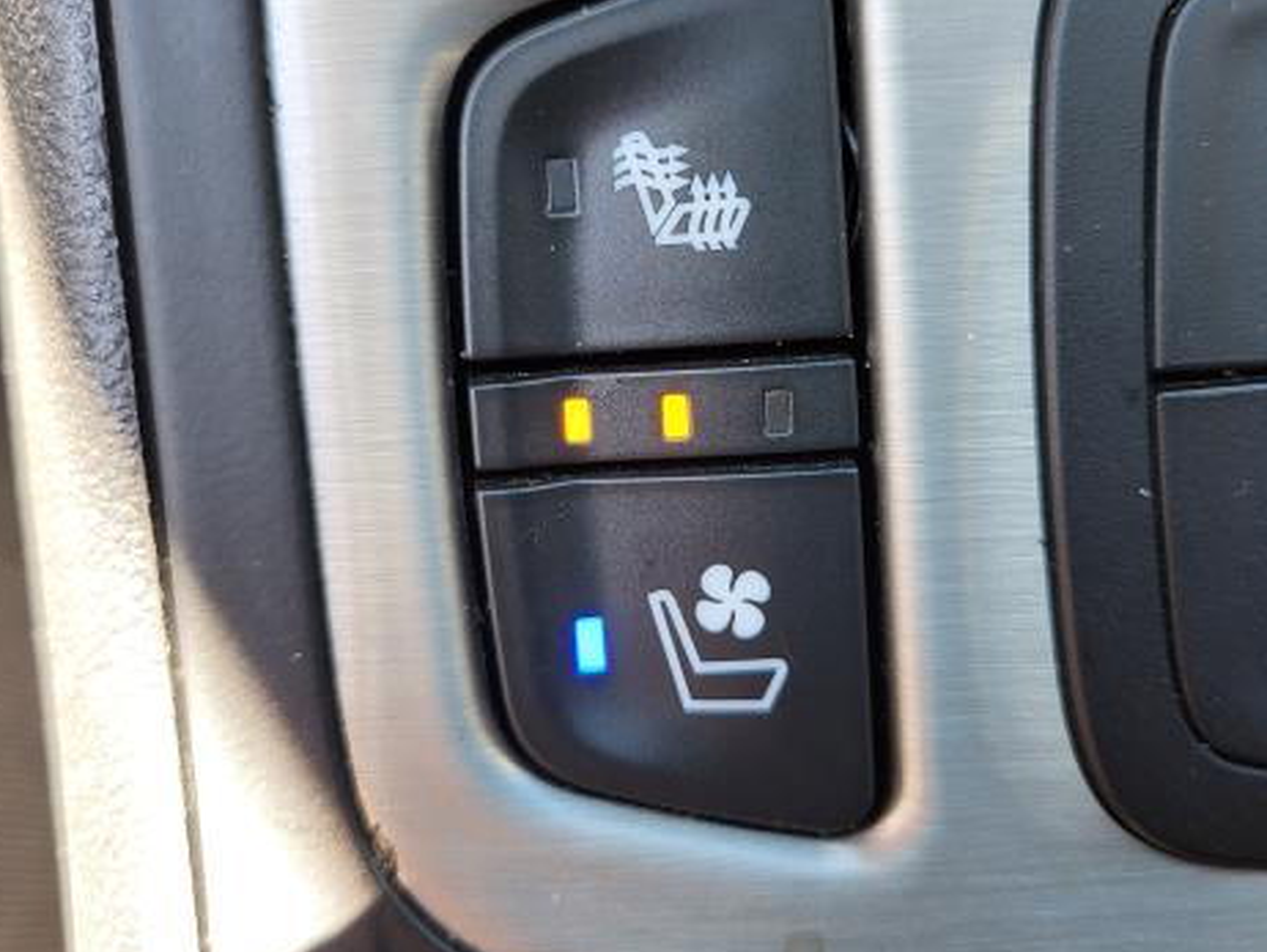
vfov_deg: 39.5
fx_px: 1318
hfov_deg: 51.3
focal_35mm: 36
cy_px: 368
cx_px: 683
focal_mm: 5.4
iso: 64
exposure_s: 1/120
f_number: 1.8
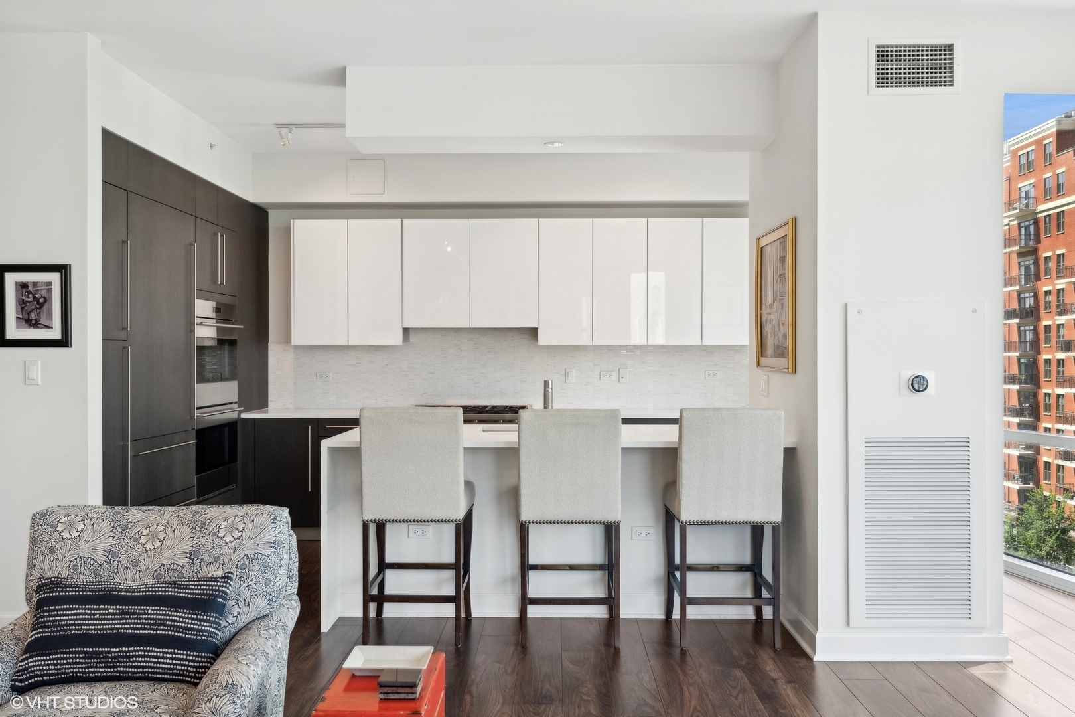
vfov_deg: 42.3
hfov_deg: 60.3
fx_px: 926
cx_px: 538
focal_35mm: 31
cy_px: 358
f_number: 8
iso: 320
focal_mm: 31
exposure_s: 1/25
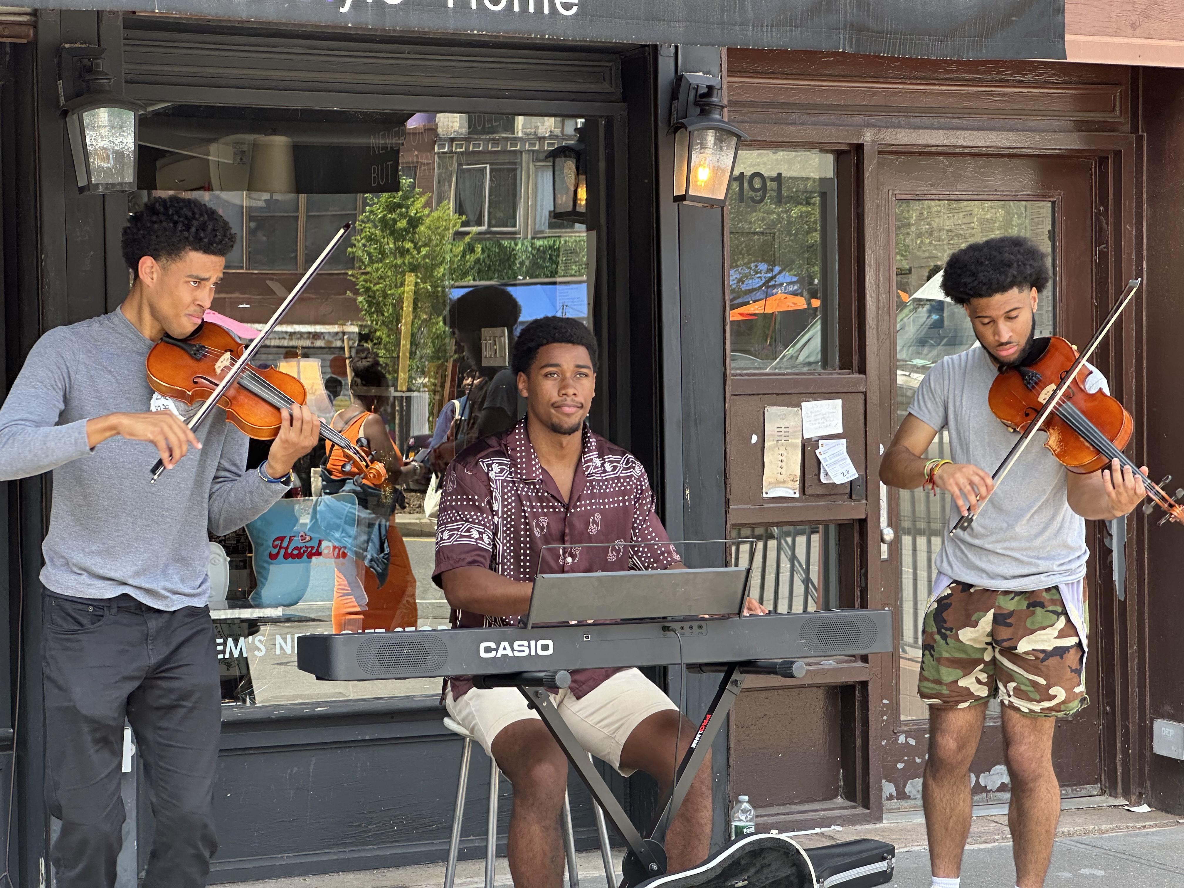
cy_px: 444
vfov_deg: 19.1
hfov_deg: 25.3
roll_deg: +1.0
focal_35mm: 77
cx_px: 592
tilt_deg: -1.5
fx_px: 2634
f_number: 2.8
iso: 64
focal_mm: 9
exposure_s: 1/99
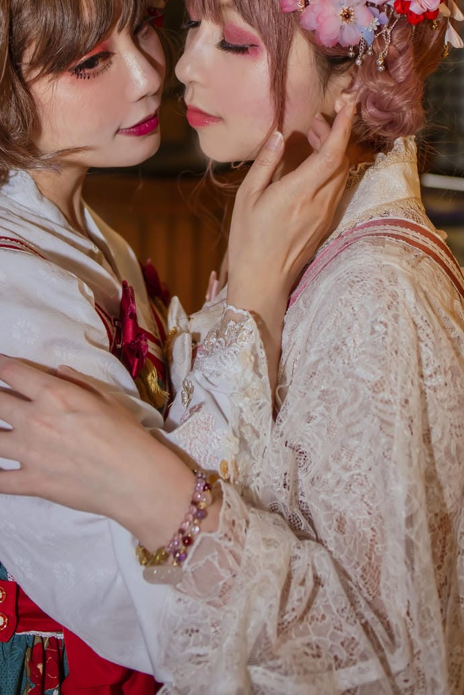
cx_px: 161
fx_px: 1178
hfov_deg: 22.2
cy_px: 114
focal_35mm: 61
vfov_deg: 31.8
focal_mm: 35
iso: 640
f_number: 2.8
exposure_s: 1/200
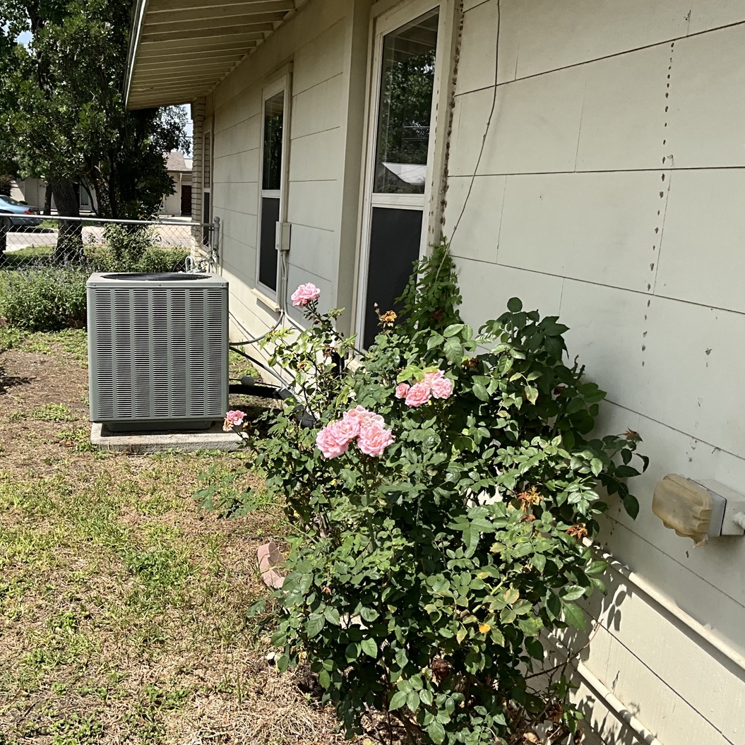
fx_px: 852
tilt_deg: -11.8
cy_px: 374
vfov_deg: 47.2
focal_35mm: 35
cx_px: 273
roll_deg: -0.3
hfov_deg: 46.7
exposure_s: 1/1490
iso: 25
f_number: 1.8
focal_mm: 3
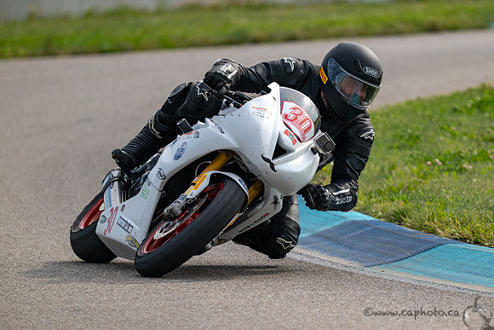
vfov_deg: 1.9
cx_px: 294
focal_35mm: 715
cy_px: 197
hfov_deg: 2.9
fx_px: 9811
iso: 320
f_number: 6.3
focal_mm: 600
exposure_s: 1/1250
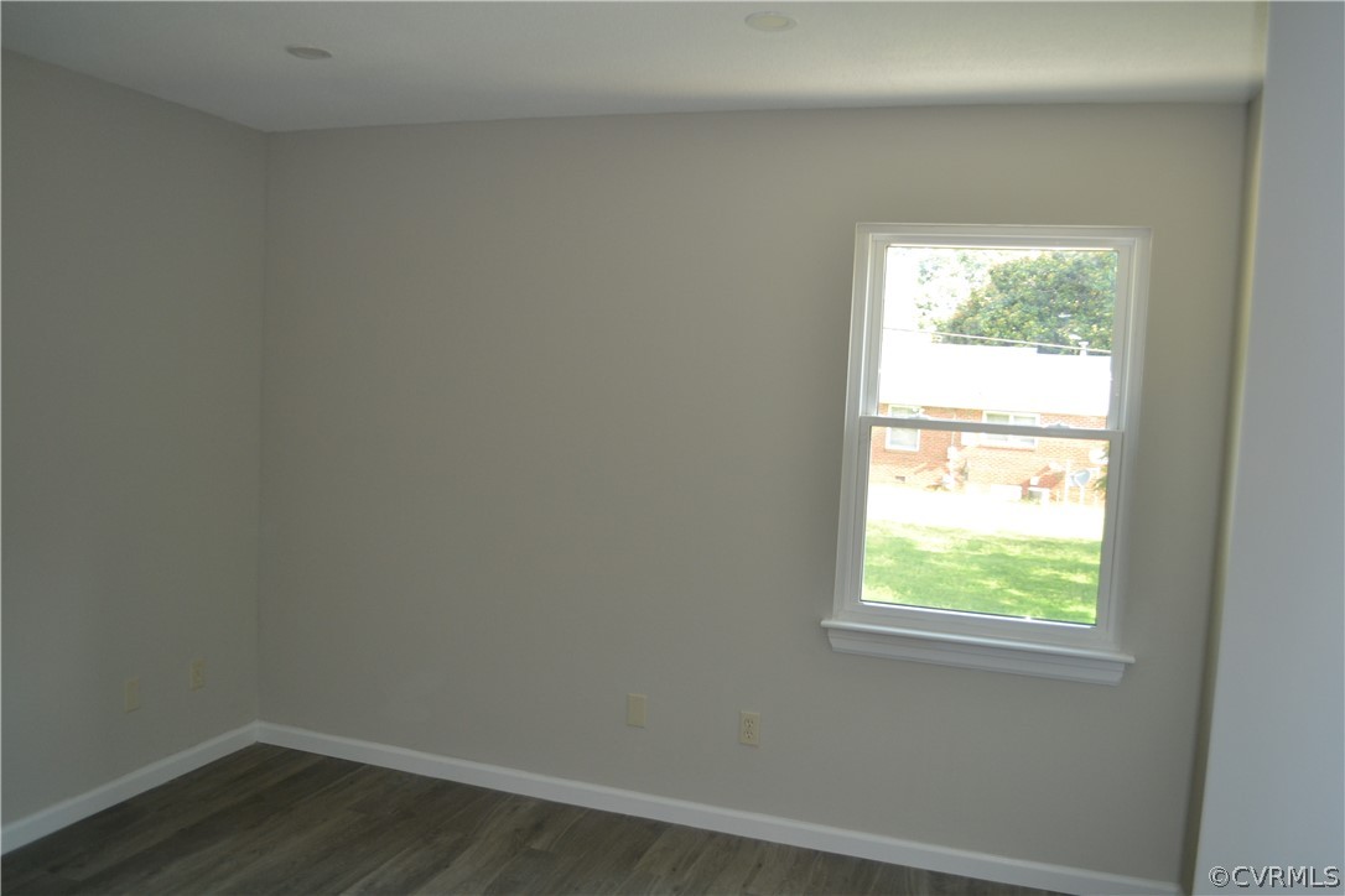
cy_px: 448
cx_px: 672
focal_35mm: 27
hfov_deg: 67.4
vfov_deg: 47.9
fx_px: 1009
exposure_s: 1/80
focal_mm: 18
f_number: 4
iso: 400
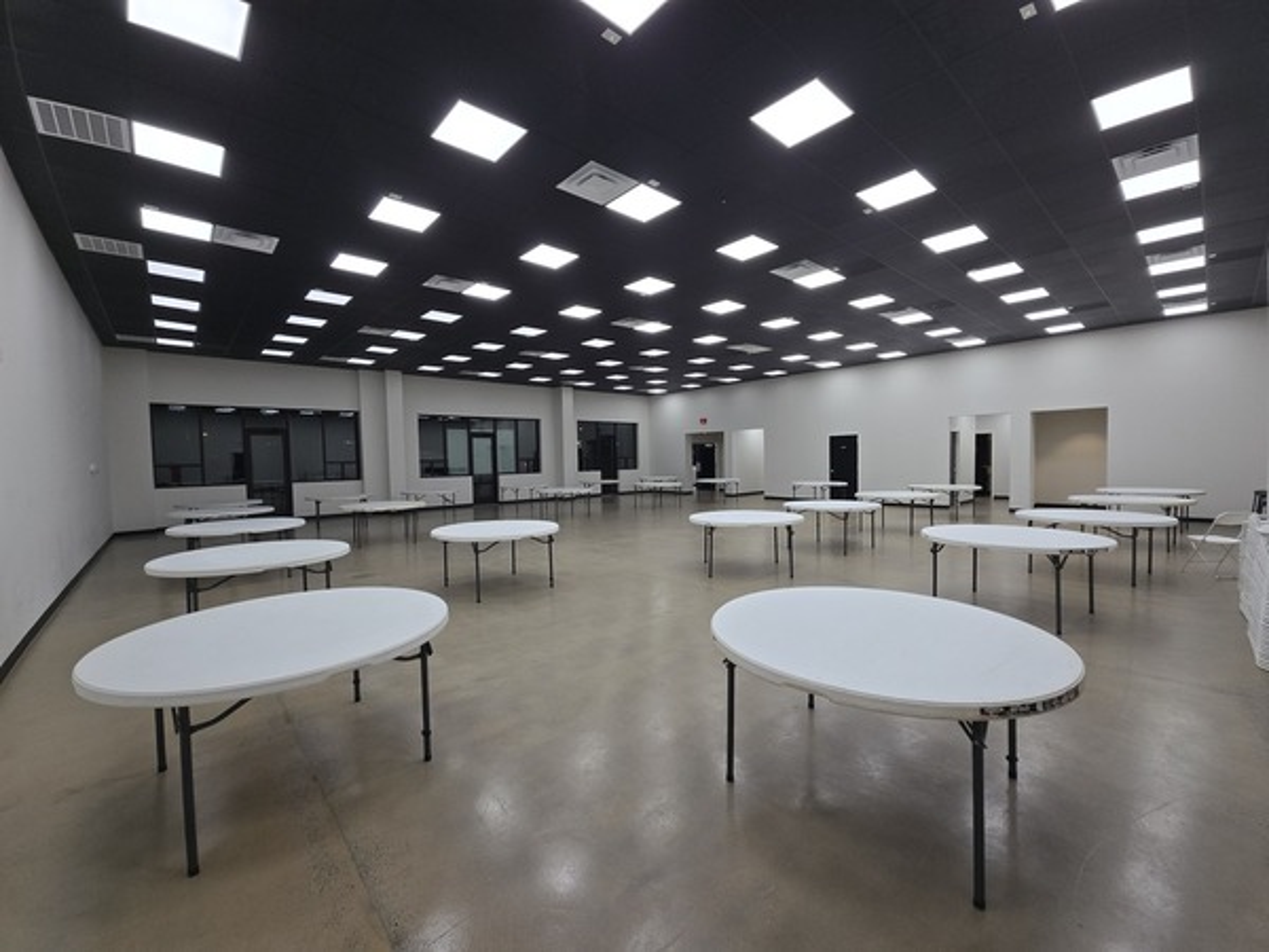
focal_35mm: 13
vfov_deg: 89.9
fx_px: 477
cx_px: 634
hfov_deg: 106.2
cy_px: 476
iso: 64
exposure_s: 1/120
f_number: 2.2
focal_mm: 2.2
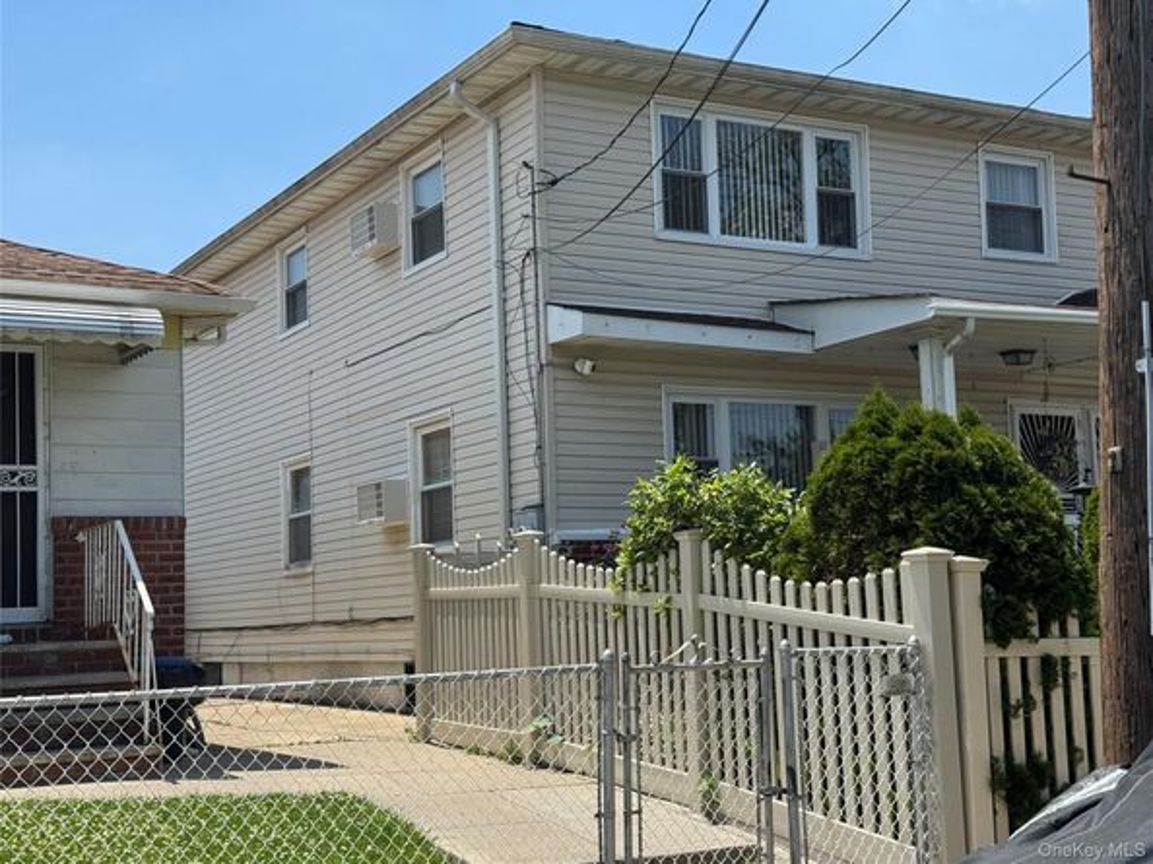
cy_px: 432
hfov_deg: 39.7
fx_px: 1598
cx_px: 576
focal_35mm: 48
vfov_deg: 30.2
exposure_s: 1/3425
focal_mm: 6.76
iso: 64
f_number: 1.78
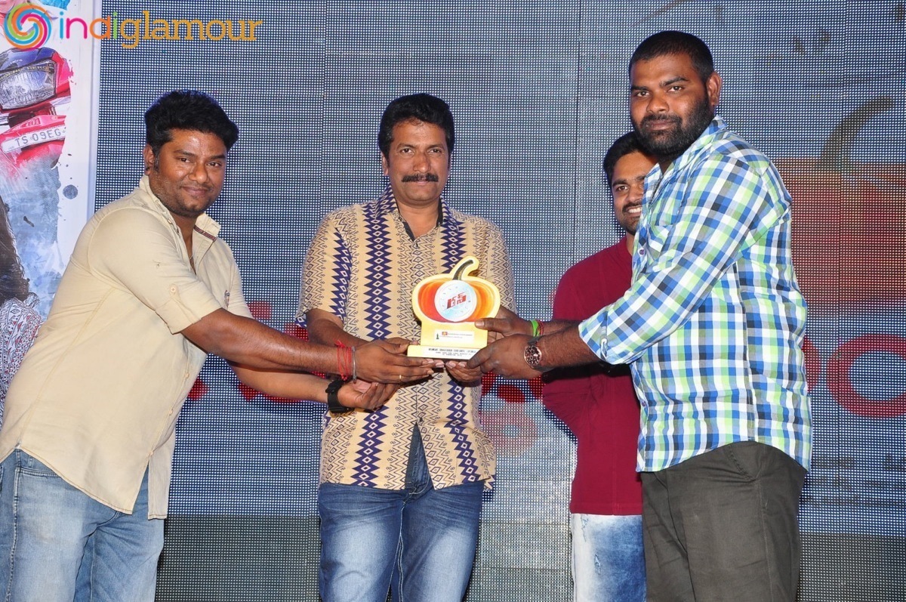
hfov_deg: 26.0
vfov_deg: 17.4
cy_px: 301
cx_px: 453
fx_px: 1961
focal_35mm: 78
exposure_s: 1/125
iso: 500
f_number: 8
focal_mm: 52
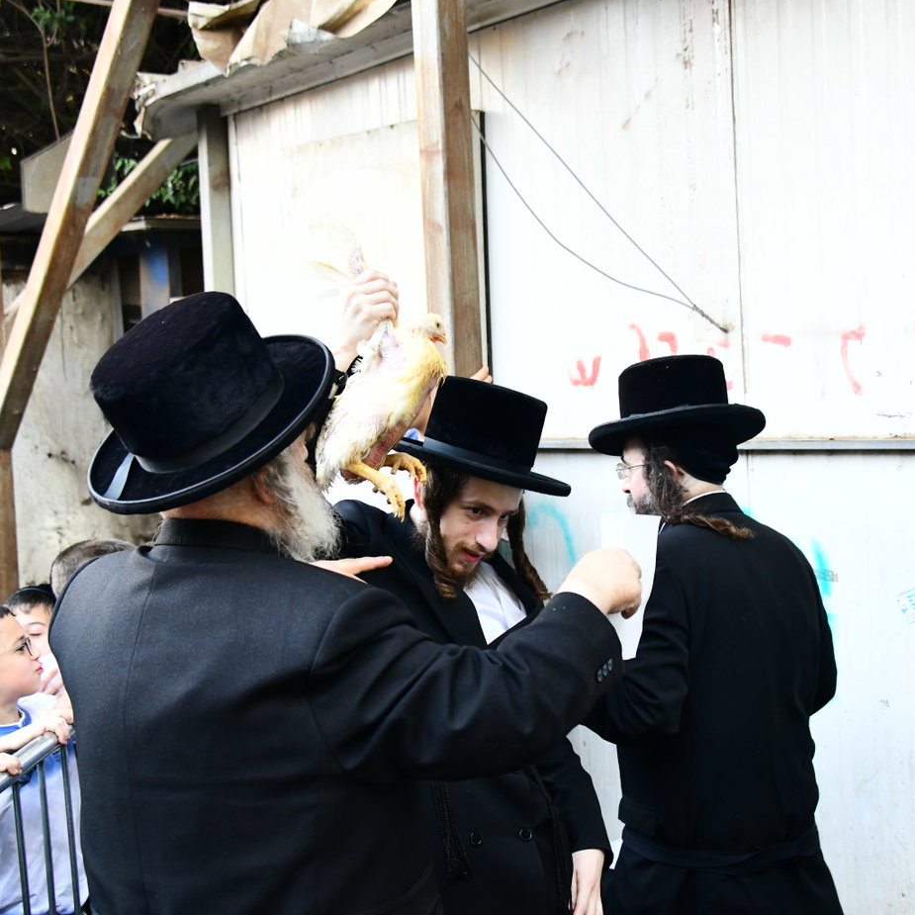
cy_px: 458
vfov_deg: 31.6
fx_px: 1615
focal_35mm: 54
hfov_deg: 31.6
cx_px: 534
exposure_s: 1/250
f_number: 5
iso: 2500
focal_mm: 42
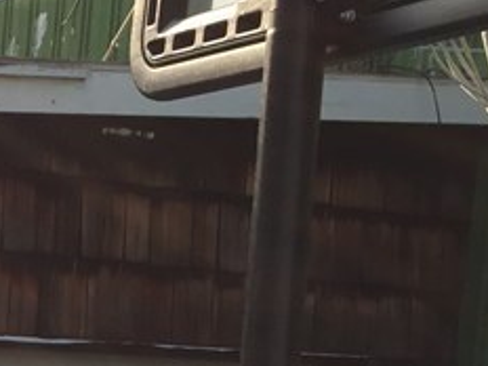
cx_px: -316
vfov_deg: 11.0
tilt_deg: -6.3
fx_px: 1804
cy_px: 583
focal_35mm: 128
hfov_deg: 14.1
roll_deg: -3.5
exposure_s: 1/599
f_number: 2.2
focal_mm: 4.15
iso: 32
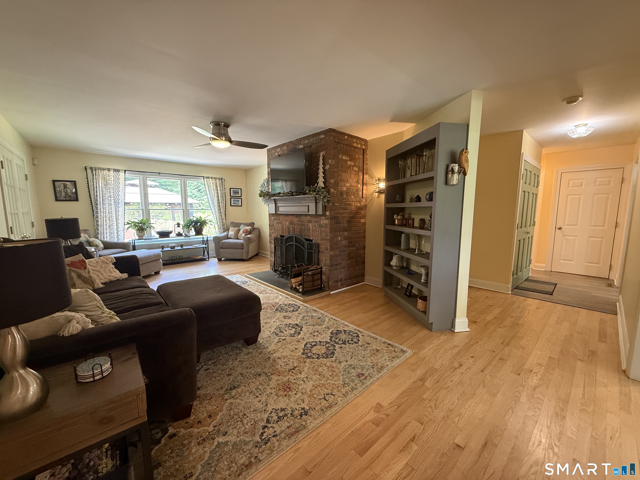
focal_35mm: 14
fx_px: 259
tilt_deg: -6.6
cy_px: 240
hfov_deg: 102.1
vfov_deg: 85.7
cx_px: 320
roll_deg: -0.2
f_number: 2.2
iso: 400
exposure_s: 1/60
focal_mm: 2.22
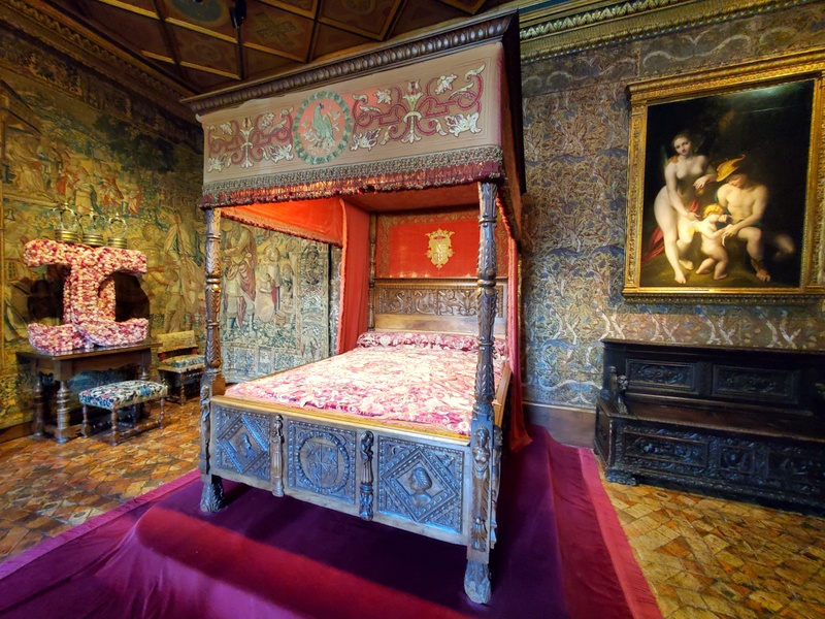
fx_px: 310
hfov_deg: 106.2
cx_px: 412
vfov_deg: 89.9
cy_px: 310
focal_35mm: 13
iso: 1000
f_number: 2.2
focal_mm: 1.8
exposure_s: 1/33
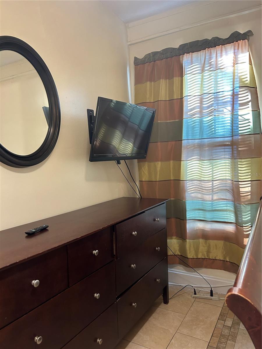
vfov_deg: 67.3
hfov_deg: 53.1
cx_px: 131
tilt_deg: -5.1
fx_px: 262
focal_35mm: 26
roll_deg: +1.9
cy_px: 174
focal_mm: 5.7
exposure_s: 1/60
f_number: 1.5
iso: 200
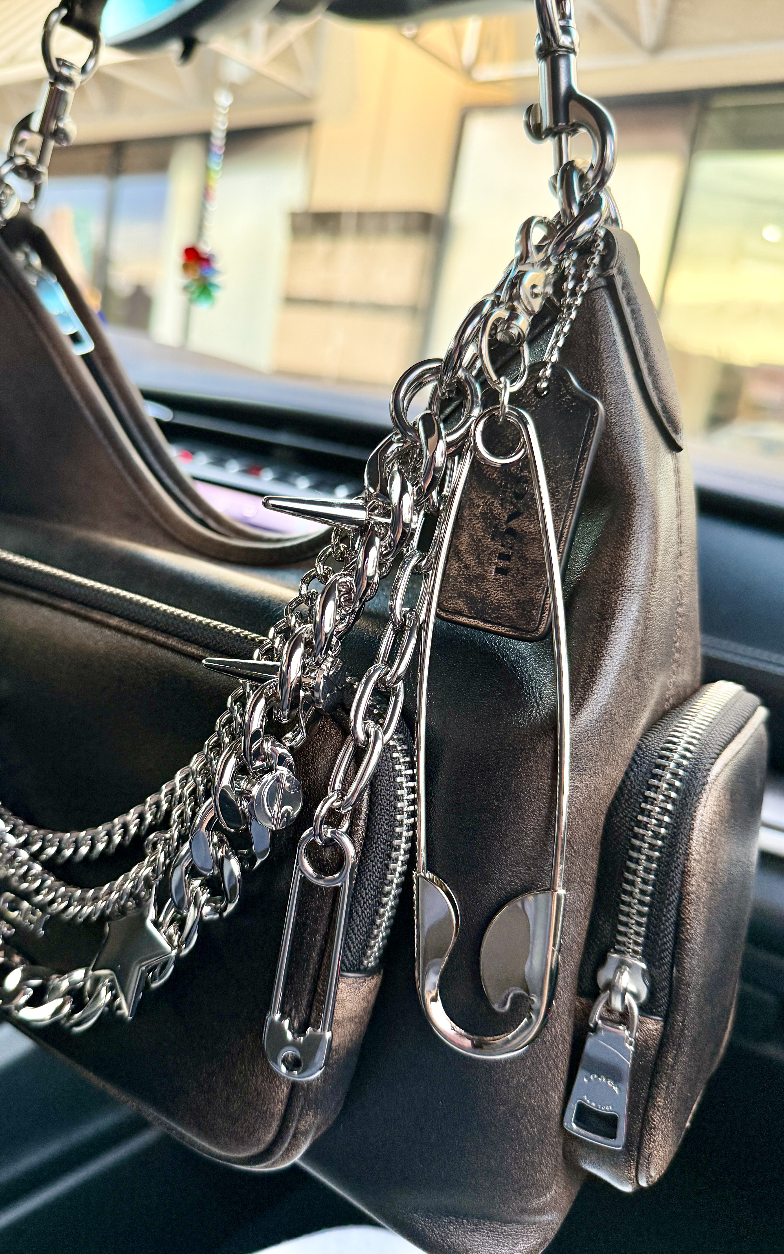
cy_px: 615
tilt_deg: -12.3
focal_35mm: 26
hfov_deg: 47.3
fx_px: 889
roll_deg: -9.7
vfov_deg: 70.4
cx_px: 315
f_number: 1.78
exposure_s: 1/60
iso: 250
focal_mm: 6.76
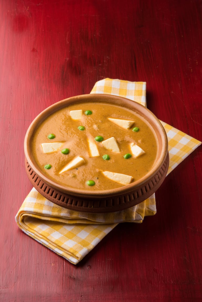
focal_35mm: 100
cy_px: 151
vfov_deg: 20.4
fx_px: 841
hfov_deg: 13.7
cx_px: 101
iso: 125
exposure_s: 1/125
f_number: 16
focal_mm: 100
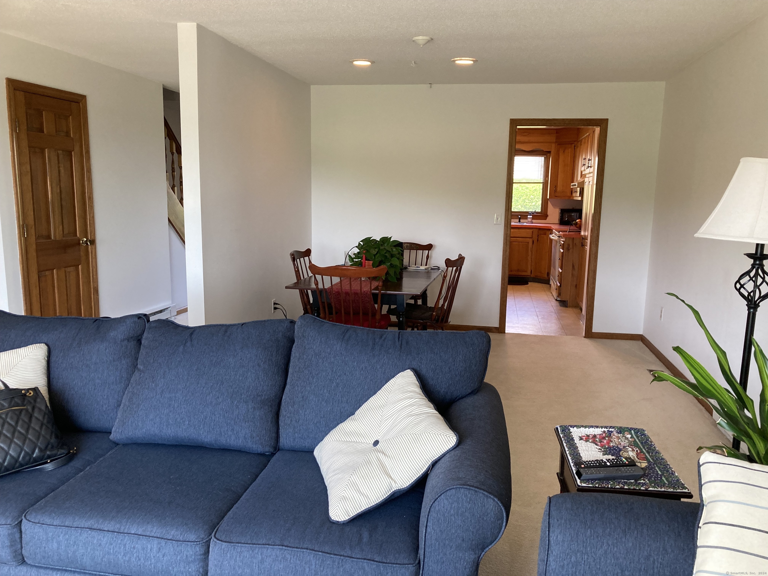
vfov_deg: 49.7
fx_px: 621
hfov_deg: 63.4
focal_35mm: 28
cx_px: 384
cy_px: 288
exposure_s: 1/60
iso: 100
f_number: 1.8
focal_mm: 3.99
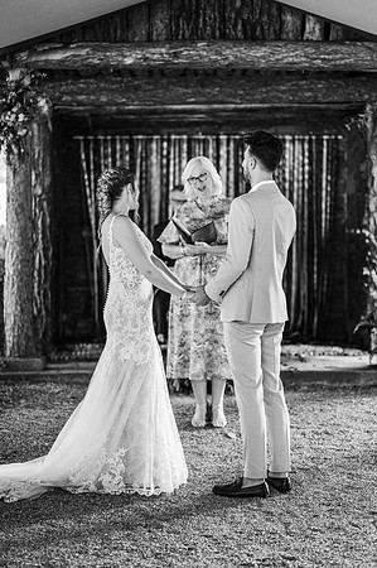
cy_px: 284
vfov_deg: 23.9
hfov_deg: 16.0
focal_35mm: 85
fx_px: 1338
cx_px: 188
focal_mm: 85
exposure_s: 1/200
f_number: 1.8
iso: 1400
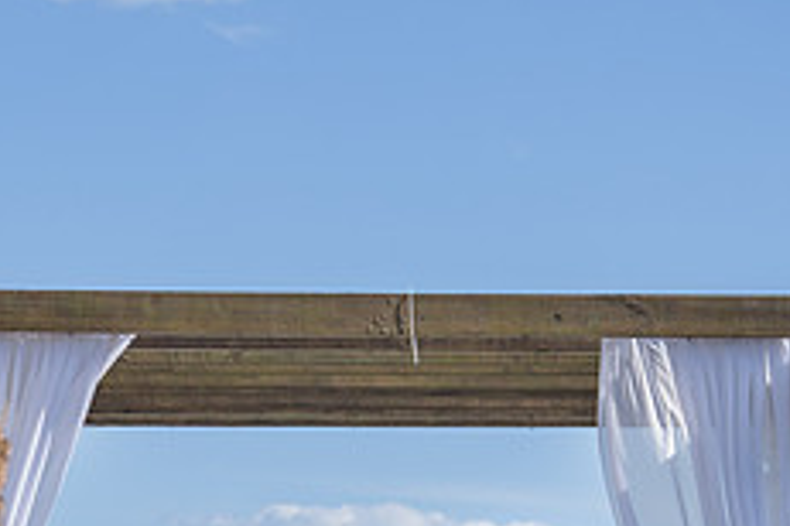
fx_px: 4037
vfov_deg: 7.4
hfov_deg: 11.2
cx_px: 348
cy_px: 571
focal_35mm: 184
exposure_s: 1/800
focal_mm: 70
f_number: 4
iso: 100
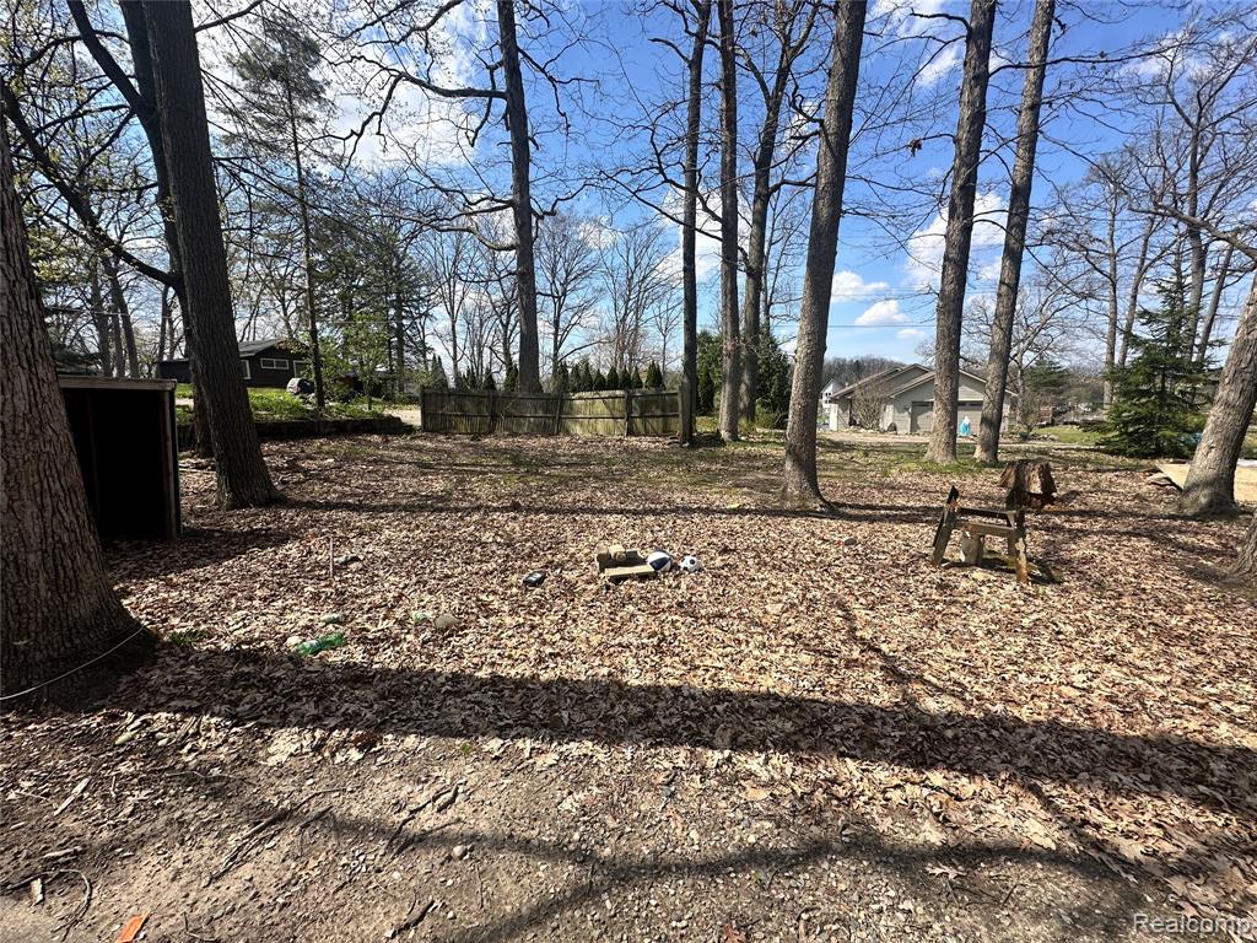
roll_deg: -1.1
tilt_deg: -5.3
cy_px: 472
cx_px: 628
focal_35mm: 14
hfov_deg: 102.1
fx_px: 508
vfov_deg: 85.7
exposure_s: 1/1473
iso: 40
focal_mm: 2.22
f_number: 2.2
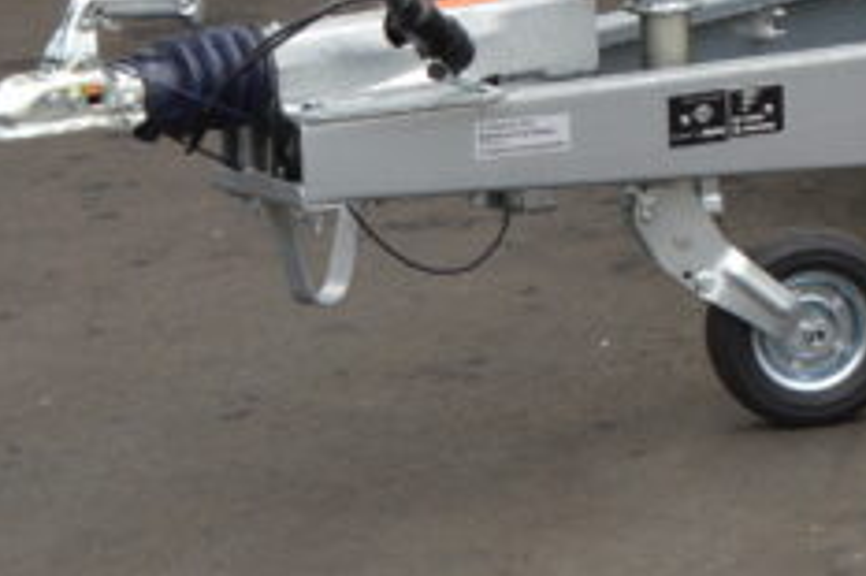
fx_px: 5072
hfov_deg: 9.3
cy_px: -203
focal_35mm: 211
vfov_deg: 6.4
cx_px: 1568
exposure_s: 1/3
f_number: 9
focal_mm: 32
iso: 100
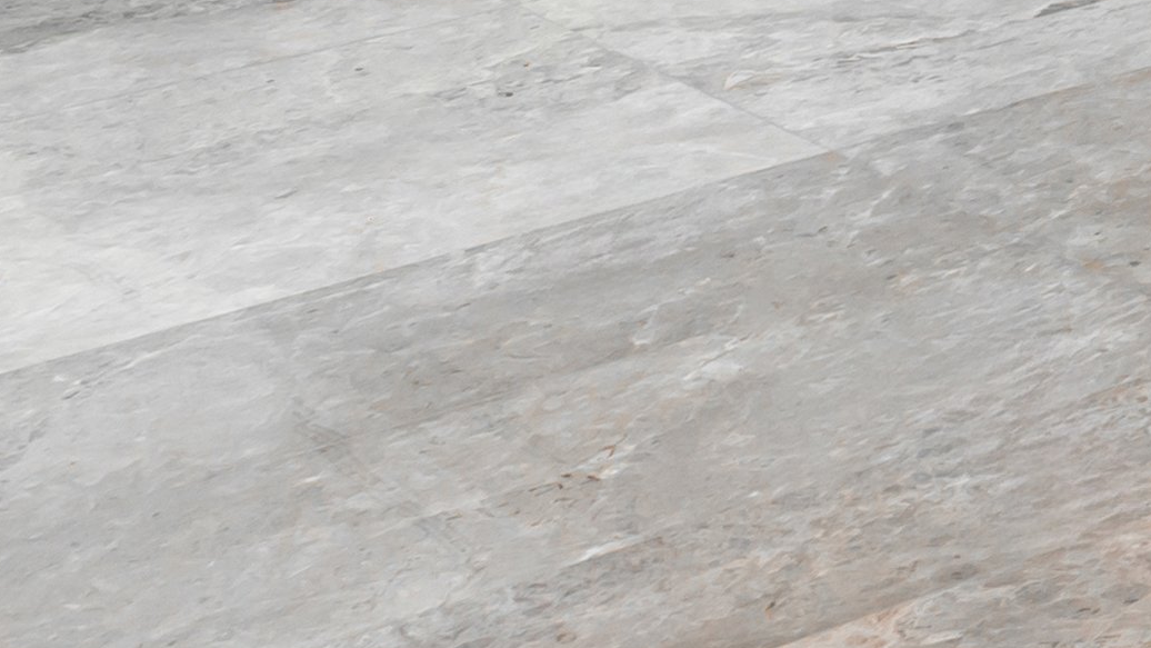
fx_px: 4090
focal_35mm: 134
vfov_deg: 7.9
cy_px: -1253
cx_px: 2925
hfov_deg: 12.1
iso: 100
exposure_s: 2.5
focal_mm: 18
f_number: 10
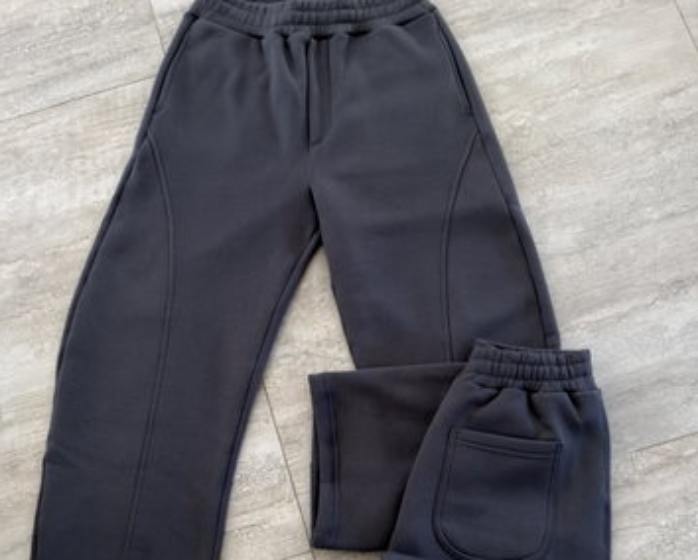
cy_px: 378
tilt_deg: -75.5
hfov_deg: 41.9
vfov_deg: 33.9
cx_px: 328
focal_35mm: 44
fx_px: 910
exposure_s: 1/60
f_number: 1.78
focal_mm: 6.76
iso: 125
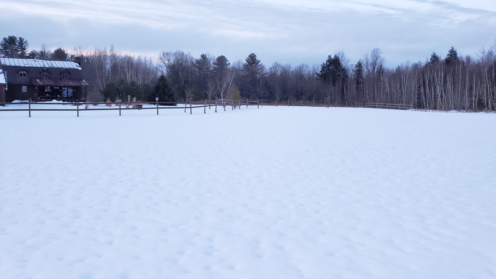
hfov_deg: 66.1
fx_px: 381
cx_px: 251
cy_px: 101
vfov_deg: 39.8
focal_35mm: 29
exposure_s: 1/50
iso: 100
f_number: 2.4
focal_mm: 4.3
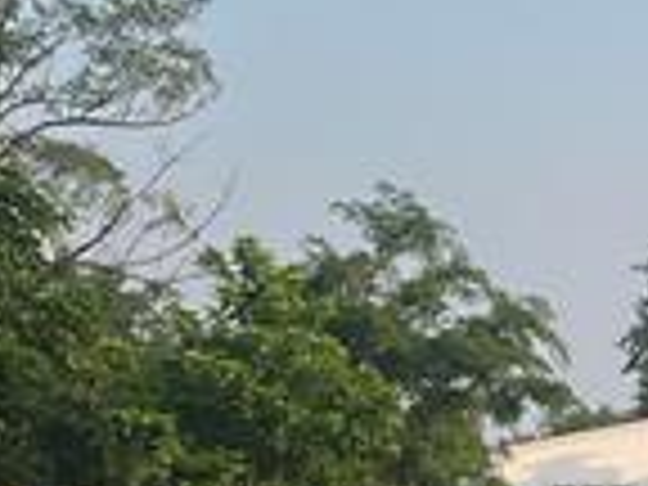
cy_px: 626
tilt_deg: -1.4
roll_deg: -0.6
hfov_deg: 10.5
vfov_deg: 7.9
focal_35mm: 185
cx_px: 828
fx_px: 3463
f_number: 1.5
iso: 50
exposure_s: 1/2083
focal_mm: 5.7
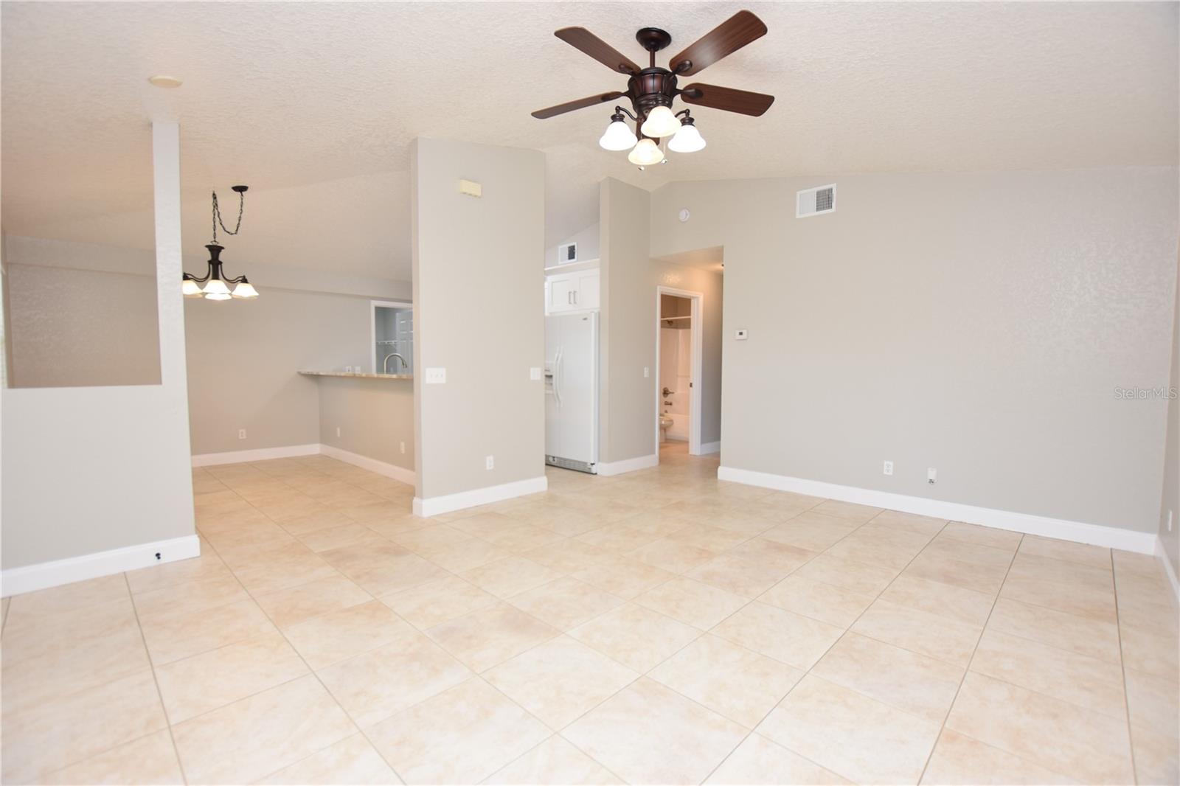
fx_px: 492
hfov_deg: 100.4
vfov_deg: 77.3
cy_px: 393
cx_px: 590
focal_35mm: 15
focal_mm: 10
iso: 250
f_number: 4
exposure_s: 1/60
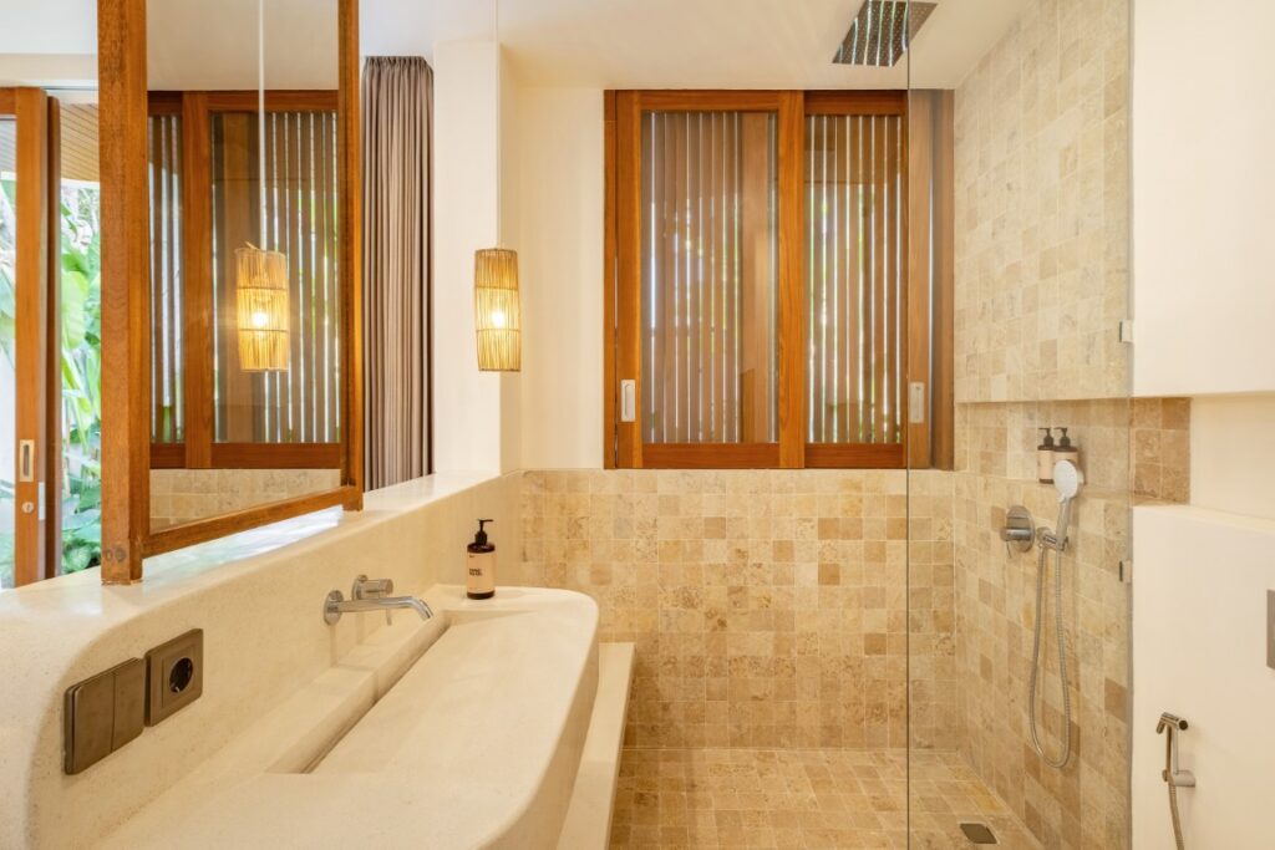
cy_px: 425
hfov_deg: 96.7
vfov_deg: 73.8
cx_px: 638
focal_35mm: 16
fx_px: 567
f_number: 8
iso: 400
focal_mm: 10.5
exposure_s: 1/6
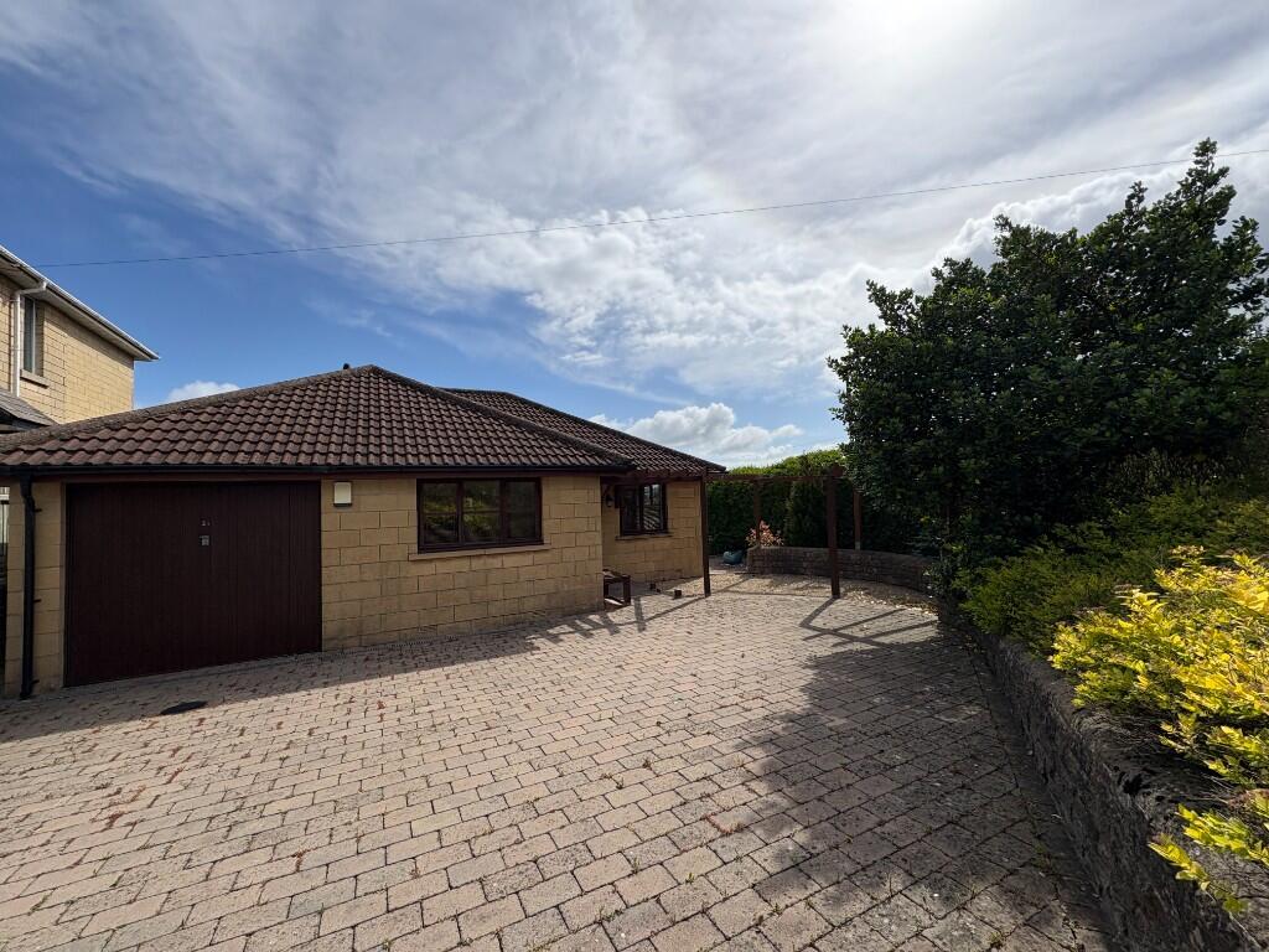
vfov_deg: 85.7
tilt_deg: +3.0
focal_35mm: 14
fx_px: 513
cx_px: 634
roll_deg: +2.3
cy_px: 476
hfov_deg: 102.1
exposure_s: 1/3906
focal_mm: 2.22
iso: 50
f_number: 2.2
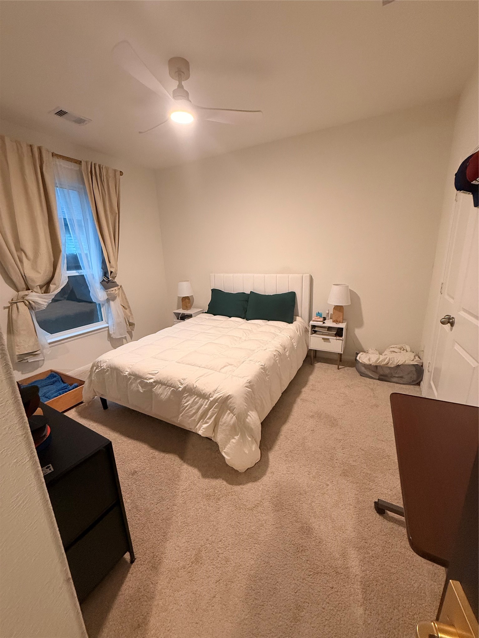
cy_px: 319
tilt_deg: -14.1
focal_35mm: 14
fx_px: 258
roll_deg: +2.2
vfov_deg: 102.1
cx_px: 240
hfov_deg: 85.7
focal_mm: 2.22
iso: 400
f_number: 2.2
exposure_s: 1/60
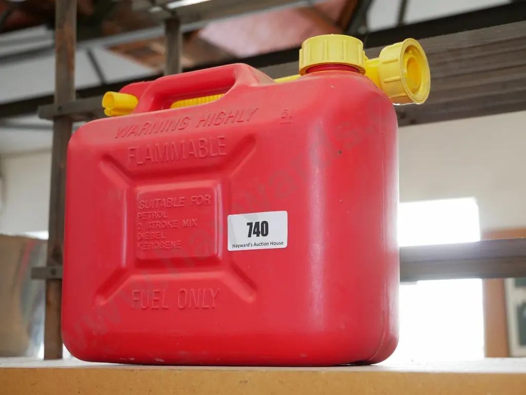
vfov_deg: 24.4
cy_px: 198
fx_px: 912
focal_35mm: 60
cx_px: 263
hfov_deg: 32.2
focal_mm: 30
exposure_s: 1/40
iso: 800
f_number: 5
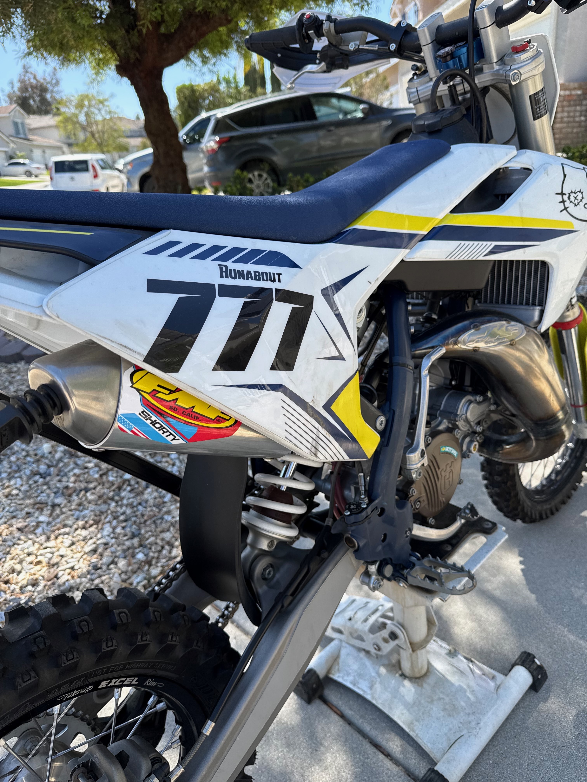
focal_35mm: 24
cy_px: 391
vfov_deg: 71.6
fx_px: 543
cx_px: 294
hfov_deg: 56.8
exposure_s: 1/1230
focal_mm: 6.76
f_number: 1.78
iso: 80
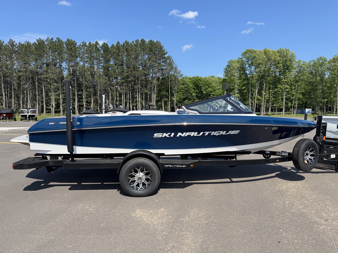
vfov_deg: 56.8
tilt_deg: -5.0
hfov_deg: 71.6
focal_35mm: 24
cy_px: 126
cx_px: 169
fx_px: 234
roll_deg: +0.7
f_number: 1.78
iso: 80
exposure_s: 1/3413
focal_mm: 6.76
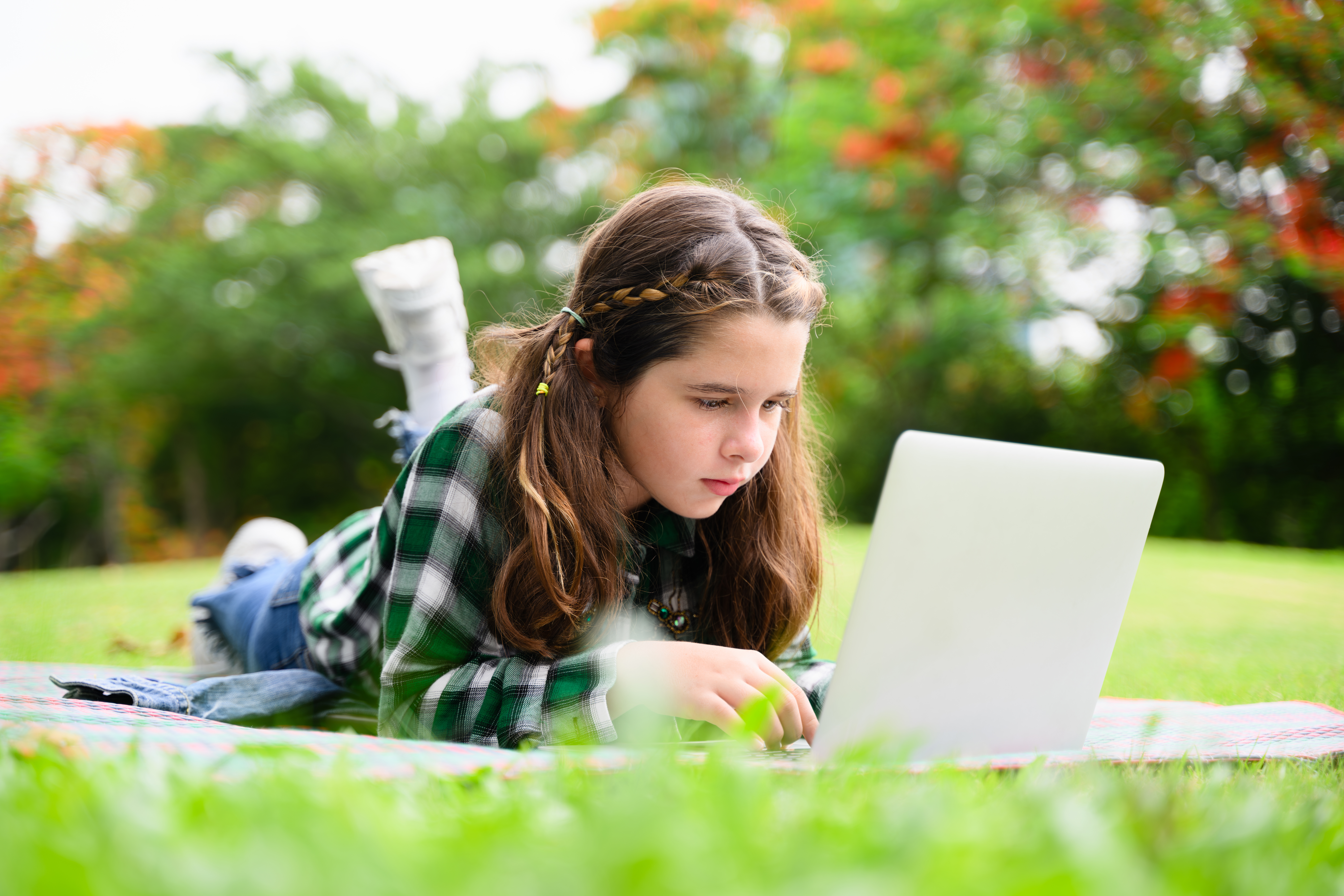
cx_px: 672
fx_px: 2464
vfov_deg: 20.6
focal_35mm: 66
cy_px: 448
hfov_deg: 30.5
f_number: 2.8
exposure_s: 1/320
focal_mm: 66
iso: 100
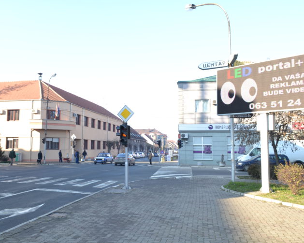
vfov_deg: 47.1
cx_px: 128
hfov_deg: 56.9
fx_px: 279
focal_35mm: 31
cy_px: 122
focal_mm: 18
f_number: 8
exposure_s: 1/50
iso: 100
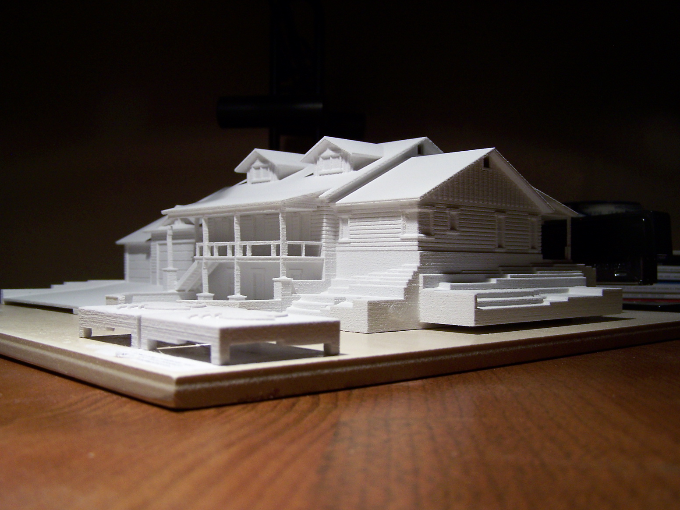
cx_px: 340
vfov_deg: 37.7
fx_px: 746
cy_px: 255
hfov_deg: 49.0
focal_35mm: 38
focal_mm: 6.3
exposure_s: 1/30
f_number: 2.8
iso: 100
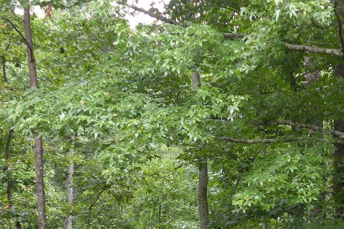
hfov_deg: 16.6
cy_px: 228
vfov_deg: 11.0
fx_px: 1175
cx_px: 251
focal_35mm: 123
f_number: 3.2
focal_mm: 7.4
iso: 122
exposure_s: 1/59.8
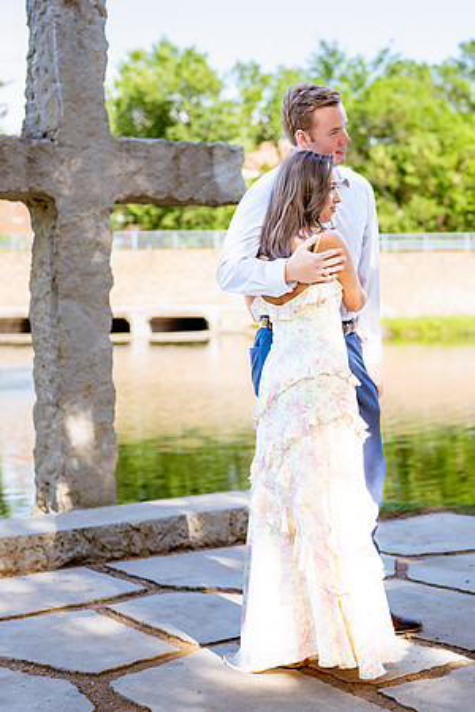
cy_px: 357
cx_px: 353
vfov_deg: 26.9
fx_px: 1491
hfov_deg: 18.0
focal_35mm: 75
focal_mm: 50
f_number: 2.2
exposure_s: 1/400
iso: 100
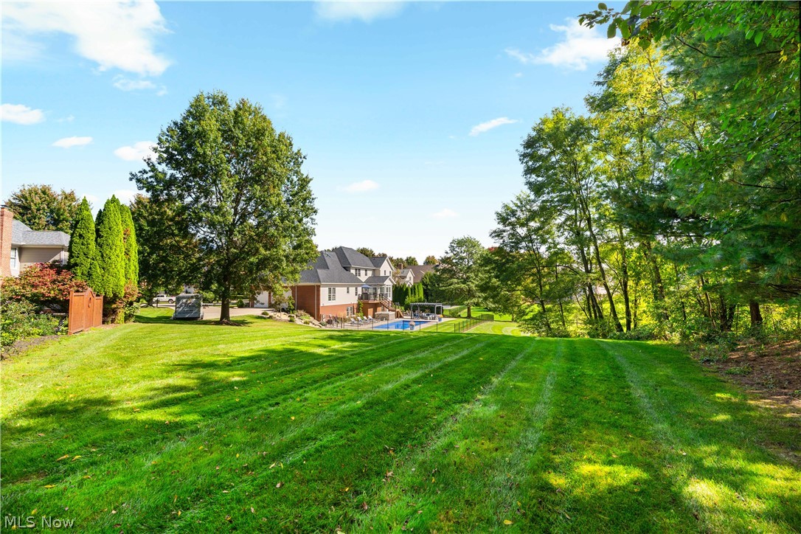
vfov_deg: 73.7
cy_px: 267
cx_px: 400
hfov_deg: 96.7
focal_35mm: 16
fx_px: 356
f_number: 8
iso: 400
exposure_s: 1/640
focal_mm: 16
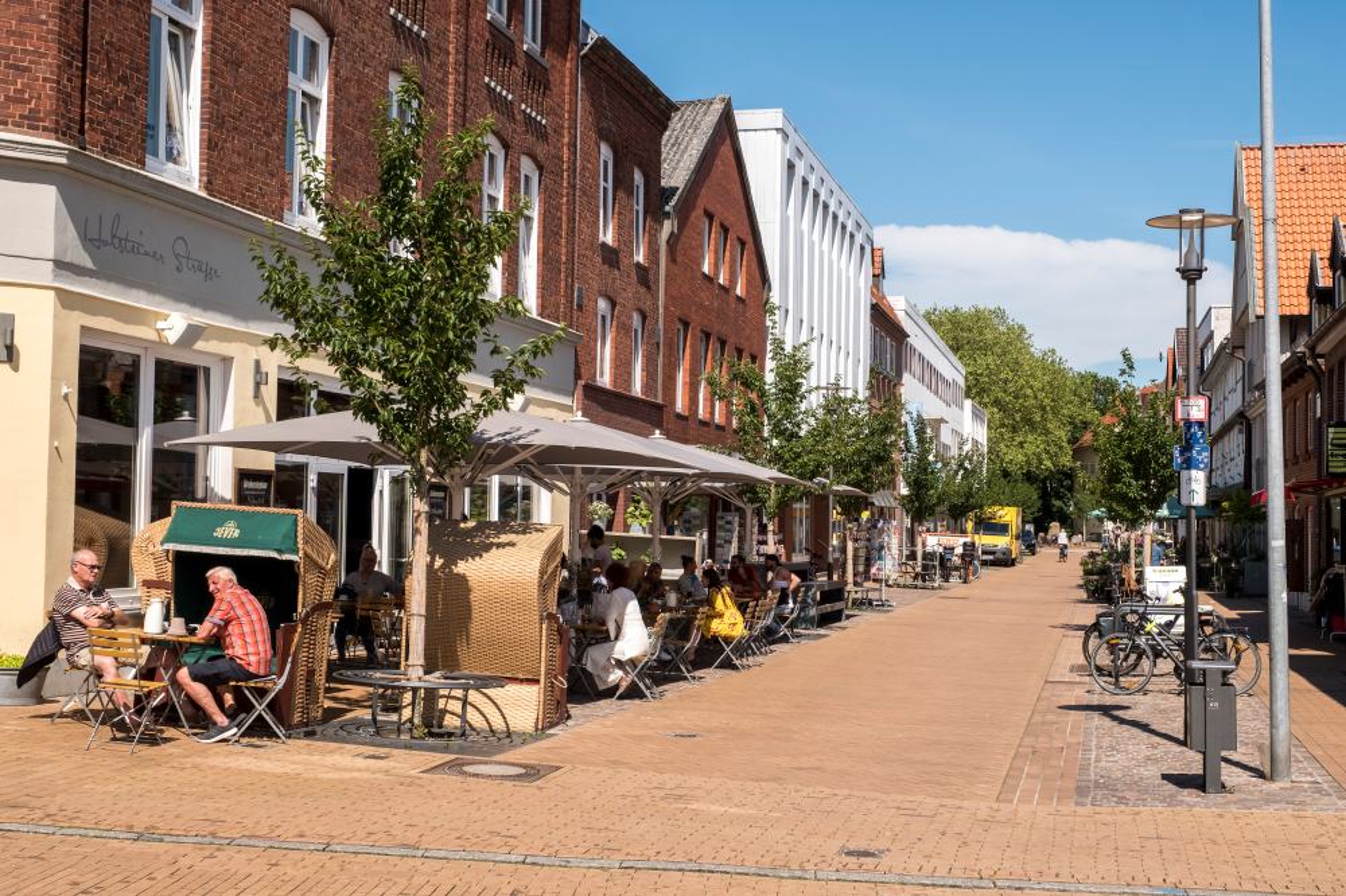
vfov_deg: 28.6
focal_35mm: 47
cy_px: 448
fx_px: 1757
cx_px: 673
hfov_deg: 41.9
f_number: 11
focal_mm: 31.1
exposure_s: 1/480
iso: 400
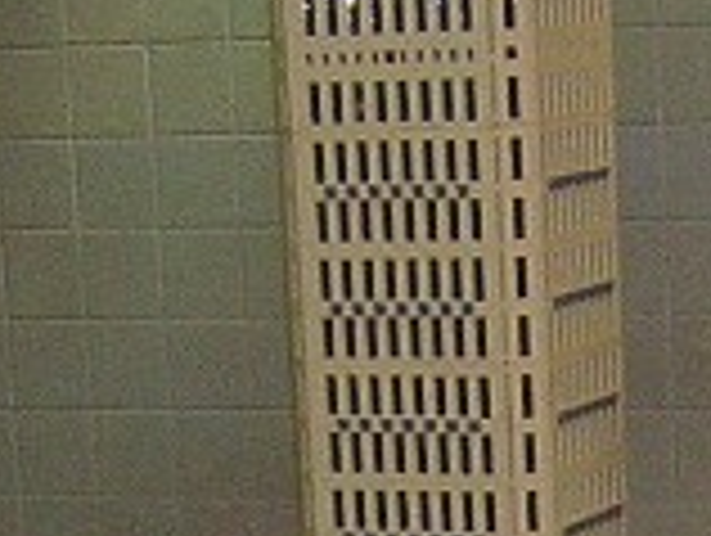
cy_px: 802
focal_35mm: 182
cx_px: 810
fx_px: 3744
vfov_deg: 8.0
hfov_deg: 10.7
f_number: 2.6
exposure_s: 1/60.1
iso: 400
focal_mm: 4.7
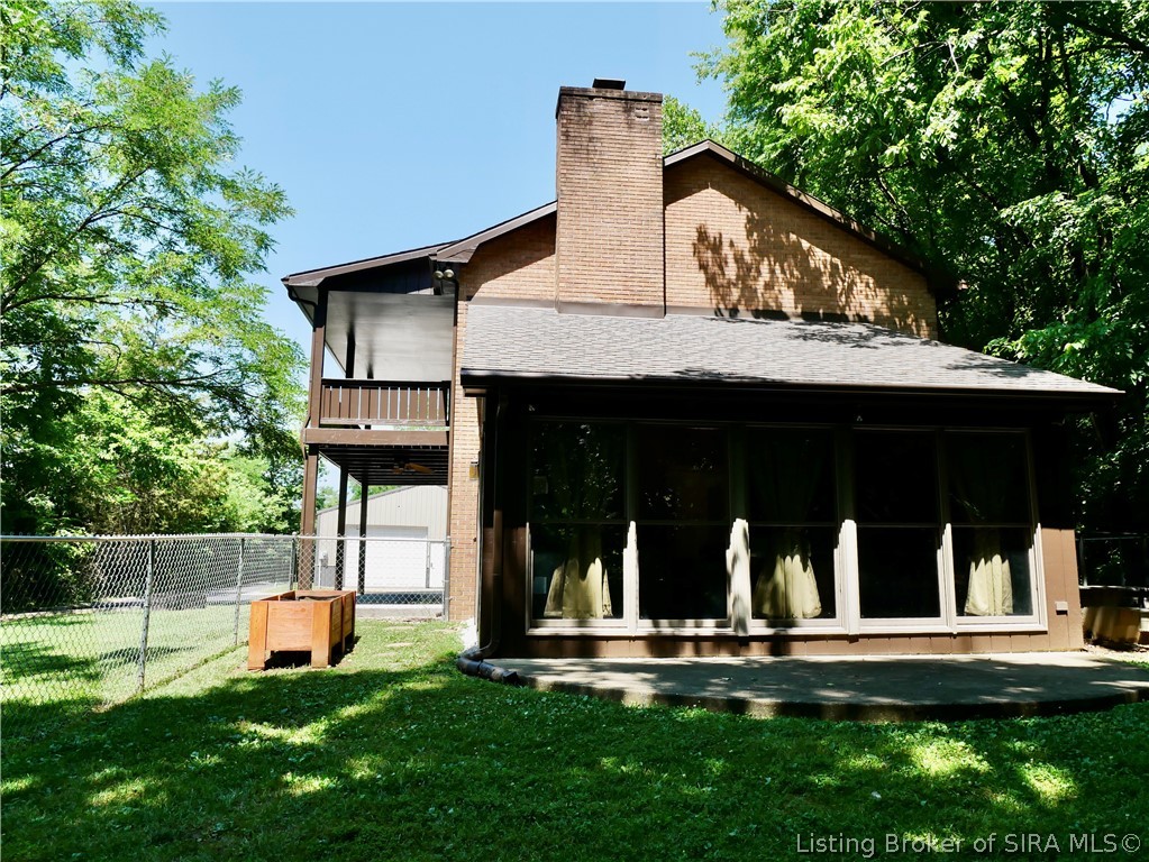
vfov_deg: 56.8
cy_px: 431
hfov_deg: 71.6
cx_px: 574
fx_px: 797
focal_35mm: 24
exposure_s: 1/320
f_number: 6.3
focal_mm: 12
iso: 200
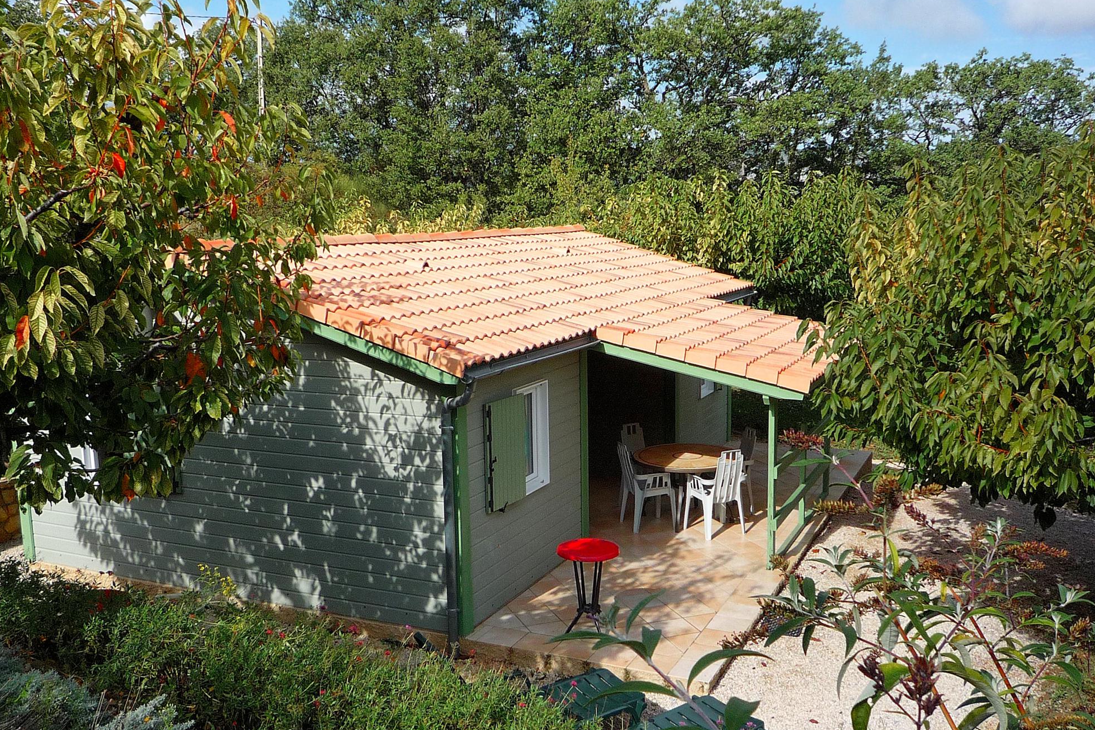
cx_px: 549
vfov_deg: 38.8
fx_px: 1034
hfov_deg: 55.8
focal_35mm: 34
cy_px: 395
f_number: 4
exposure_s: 1/800
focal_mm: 4.4
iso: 100
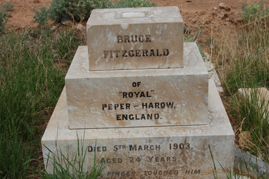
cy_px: 90
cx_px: 134
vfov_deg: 21.5
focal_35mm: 63
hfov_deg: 31.9
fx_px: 470
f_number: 10
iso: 200
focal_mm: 42
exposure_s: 1/400
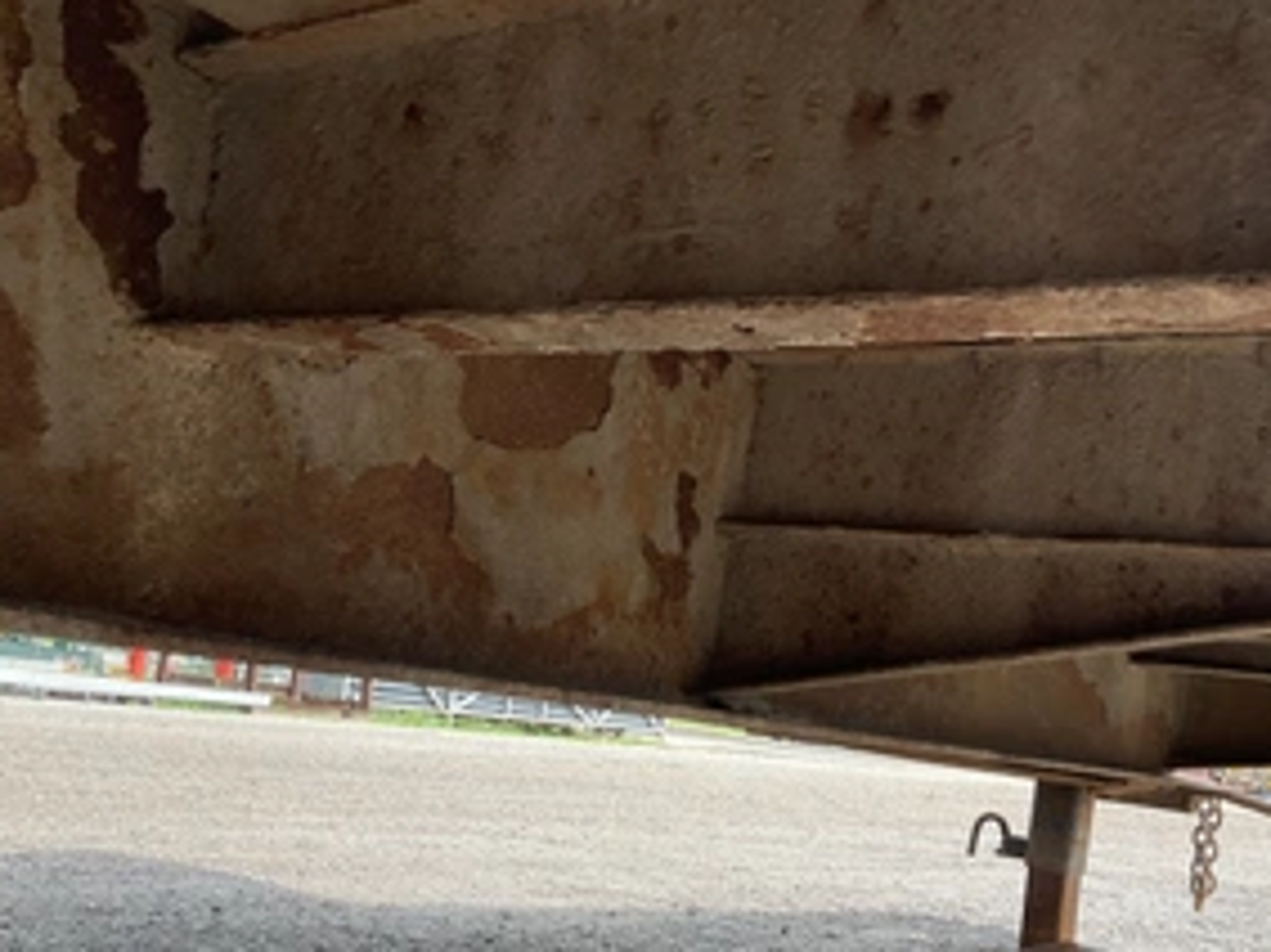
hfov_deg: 45.7
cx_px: 728
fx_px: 1505
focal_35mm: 41
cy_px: 665
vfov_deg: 34.6
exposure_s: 1/353
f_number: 1.8
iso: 25
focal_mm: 3
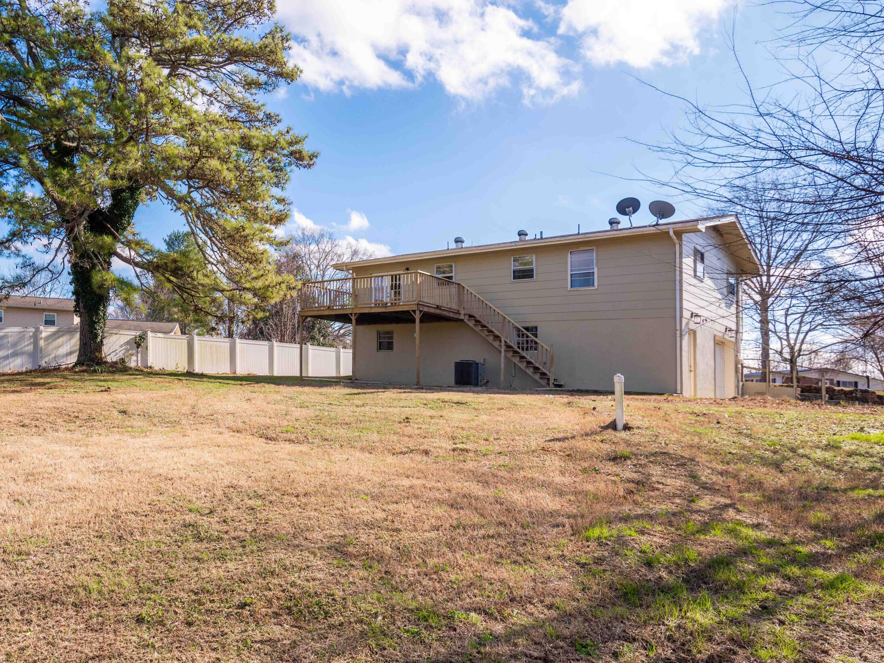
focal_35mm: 25
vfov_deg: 54.9
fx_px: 638
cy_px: 343
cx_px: 286
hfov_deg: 67.2
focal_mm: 19
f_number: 5
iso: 250
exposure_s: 1/1250
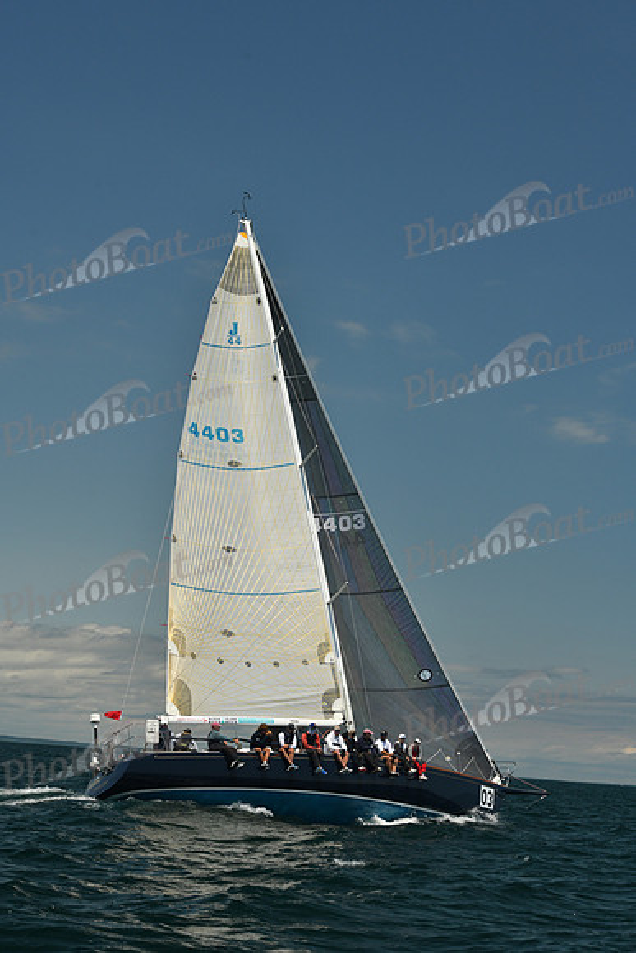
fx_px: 1986
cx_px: 318
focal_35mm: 75
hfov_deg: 18.2
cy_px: 476
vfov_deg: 27.0
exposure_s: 1/640
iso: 320
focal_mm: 75
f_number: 9
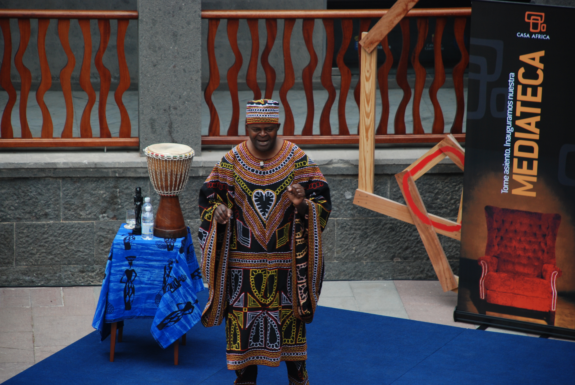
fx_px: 3238
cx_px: 288
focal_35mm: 202
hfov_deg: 10.1
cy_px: 192
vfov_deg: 6.8
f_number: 5.6
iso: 200
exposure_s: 1/125
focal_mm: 135
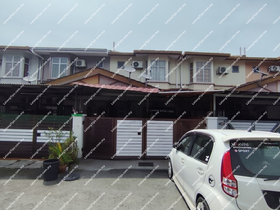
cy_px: 105
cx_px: 140
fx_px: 129
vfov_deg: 78.1
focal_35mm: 16
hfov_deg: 94.5
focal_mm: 1.65
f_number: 2.2
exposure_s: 1/4992
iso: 50
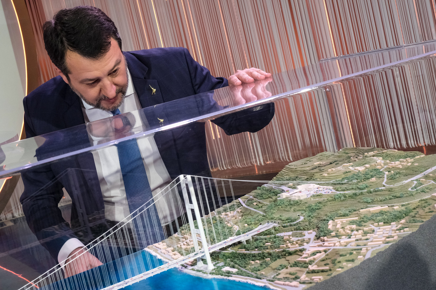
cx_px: 218
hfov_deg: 37.5
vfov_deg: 25.5
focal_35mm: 53
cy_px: 145
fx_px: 642
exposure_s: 1/105
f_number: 9
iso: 2500
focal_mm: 35.3
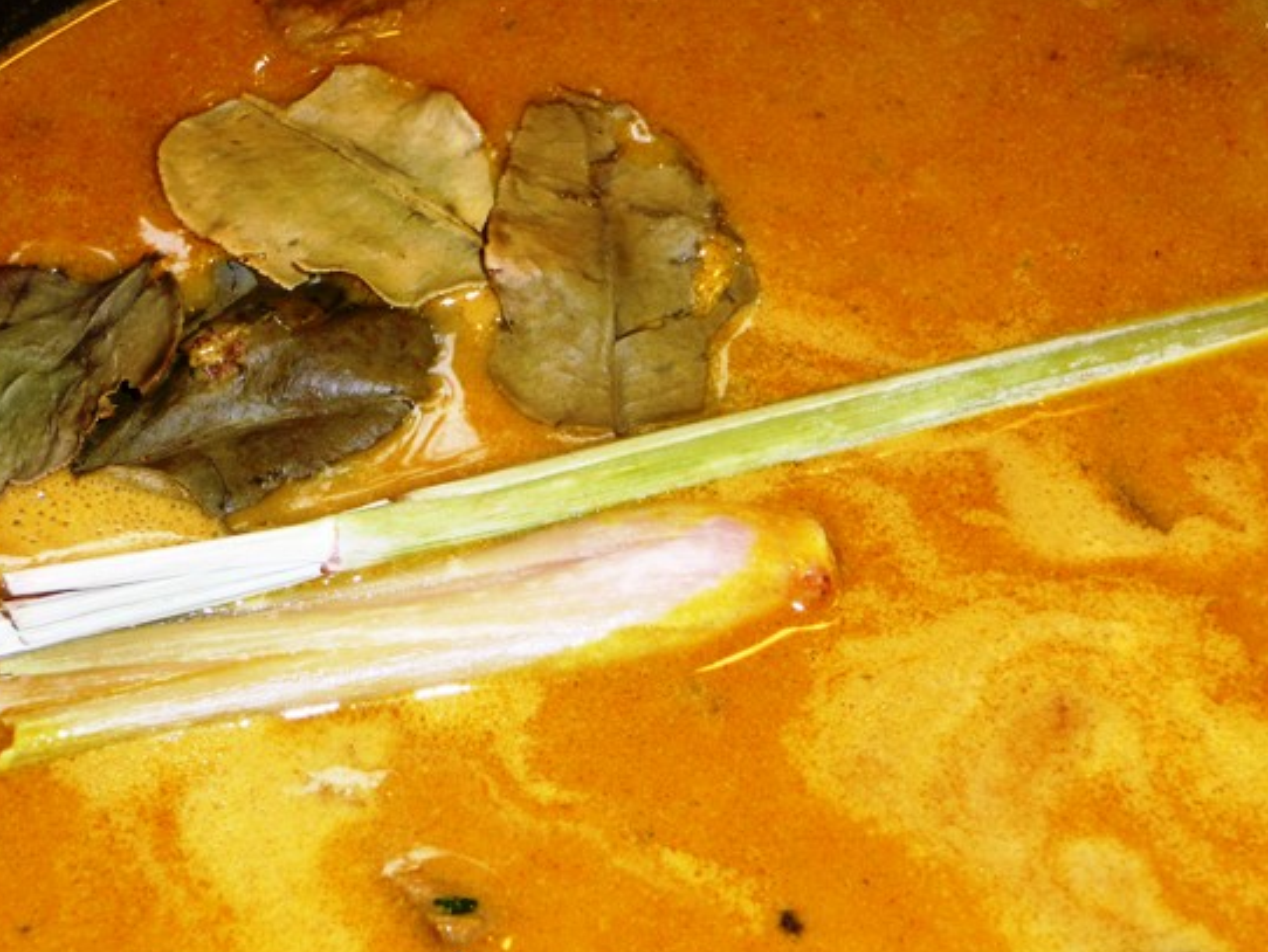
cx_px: 526
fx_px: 3115
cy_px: 419
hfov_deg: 23.0
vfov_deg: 17.4
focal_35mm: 85
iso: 100
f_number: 4.6
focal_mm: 12.2
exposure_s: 1/40
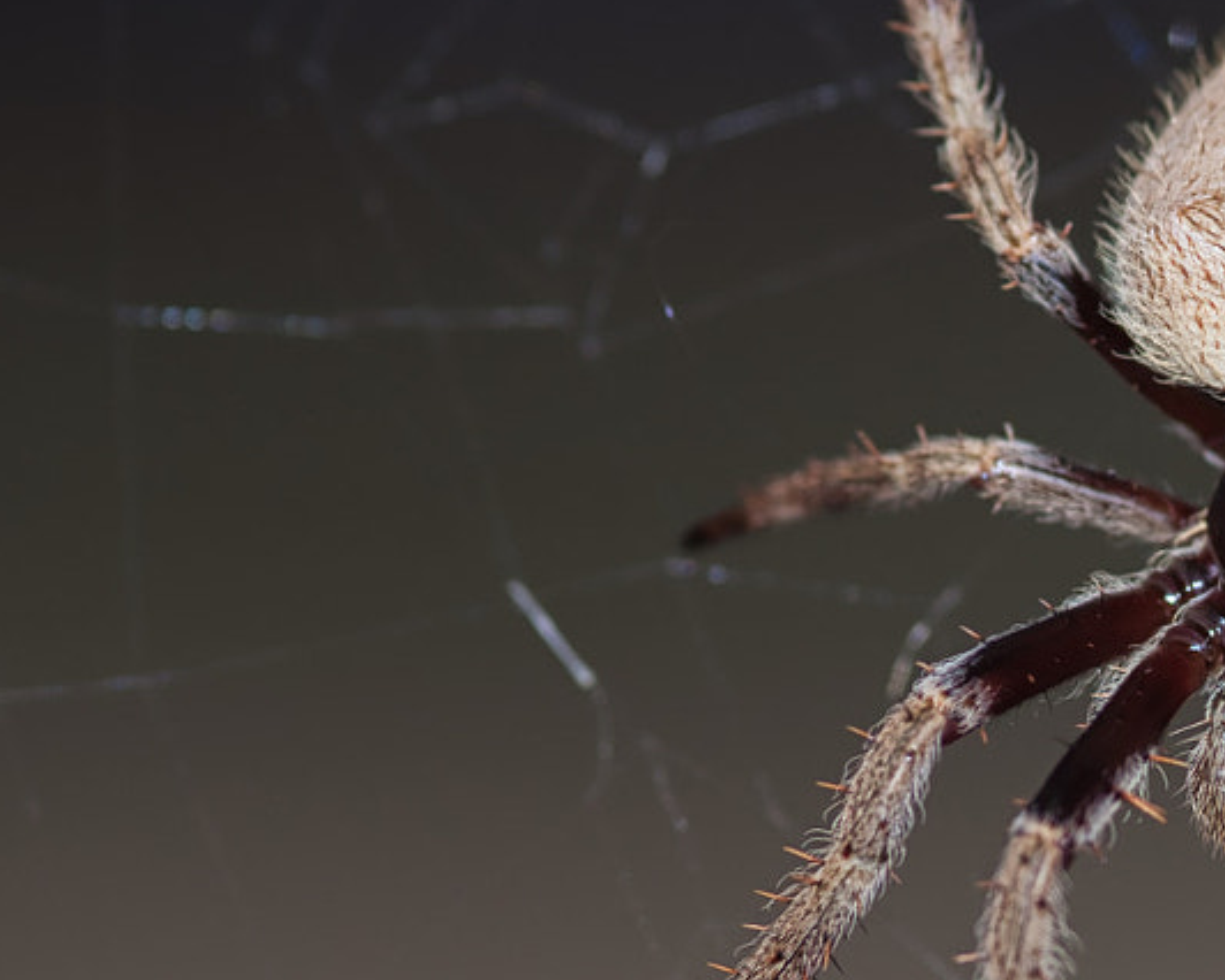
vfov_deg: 3.5
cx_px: 1315
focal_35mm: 444
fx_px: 16118
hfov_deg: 4.3
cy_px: 714
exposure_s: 1/200
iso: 200
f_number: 5.6
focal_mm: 105
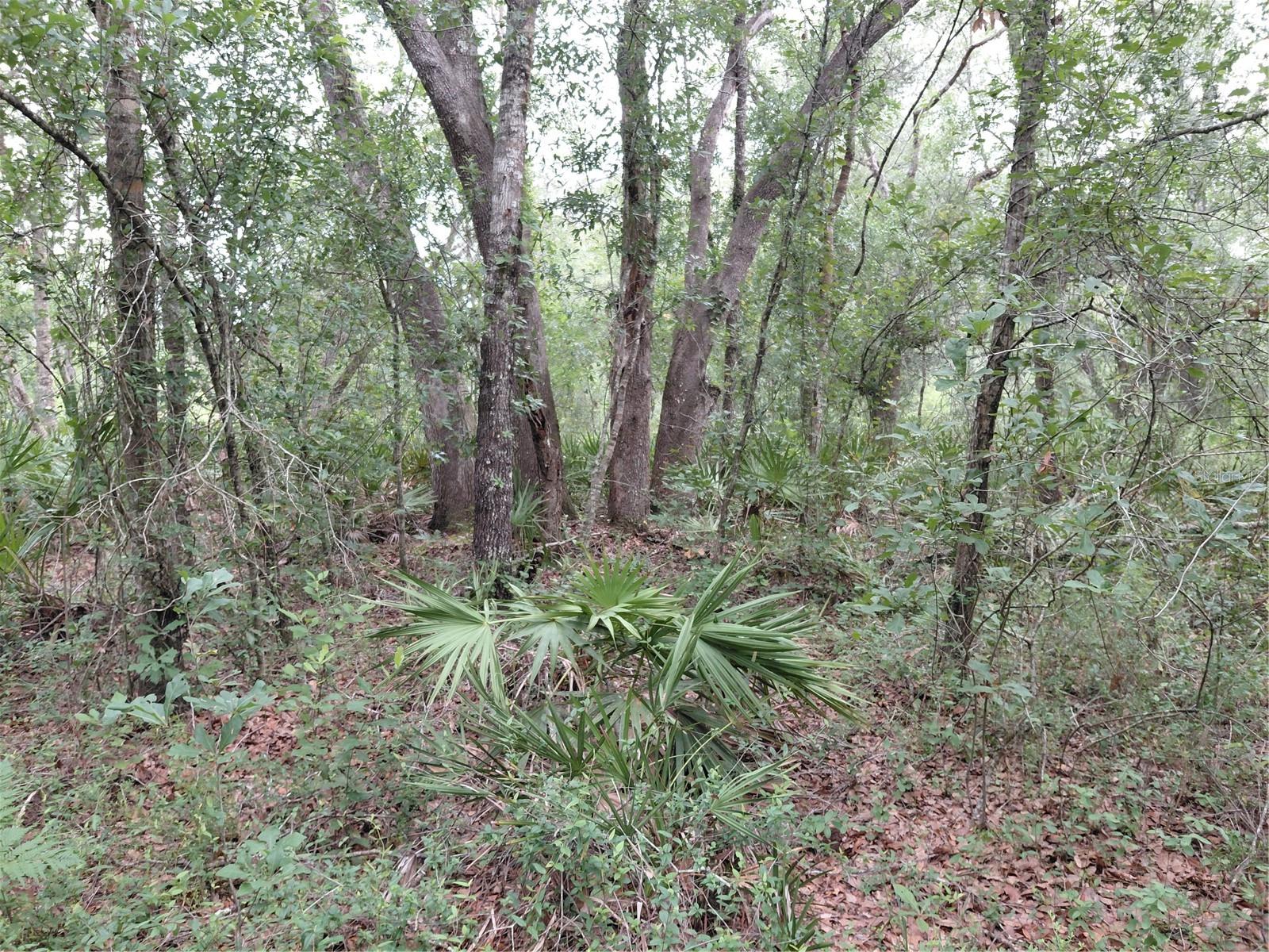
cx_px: 634
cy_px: 476
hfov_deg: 69.4
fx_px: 916
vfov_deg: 54.9
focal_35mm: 25
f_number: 1.8
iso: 80
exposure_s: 1/120
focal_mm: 4.69
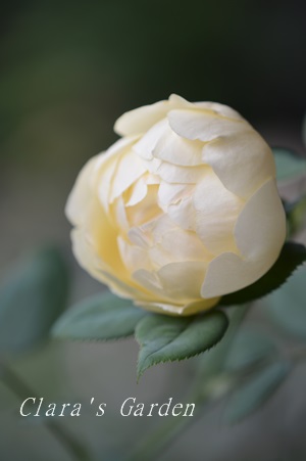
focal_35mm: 128
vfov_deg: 16.1
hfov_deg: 10.7
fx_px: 1628
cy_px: 230
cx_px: 153
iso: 100
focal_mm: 85
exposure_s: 1/250
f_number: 4.5
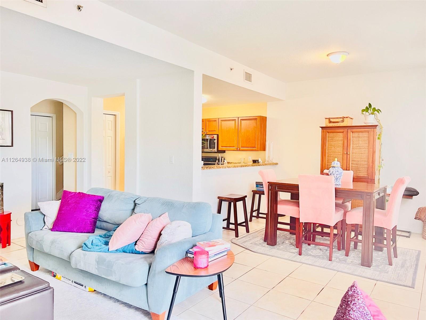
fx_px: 320
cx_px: 213
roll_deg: -1.4
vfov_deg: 53.1
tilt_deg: -1.8
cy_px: 160
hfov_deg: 67.3
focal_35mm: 26
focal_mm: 5.7
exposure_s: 1/60
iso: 320
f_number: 1.5
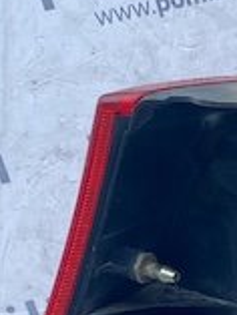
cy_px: 516
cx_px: 382
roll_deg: +1.5
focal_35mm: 106
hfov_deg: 13.0
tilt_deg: -30.4
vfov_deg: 16.4
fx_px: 966
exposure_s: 1/483
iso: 32
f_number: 1.8
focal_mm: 4.25
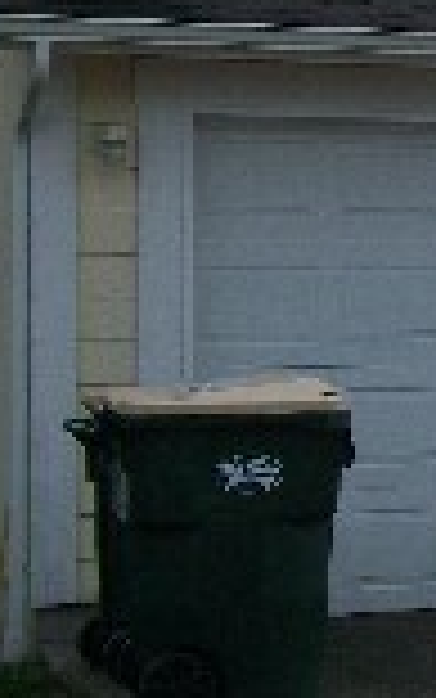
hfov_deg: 10.1
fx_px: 2241
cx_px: 930
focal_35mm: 118
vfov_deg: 17.5
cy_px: 158
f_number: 4.8
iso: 64
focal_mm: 6
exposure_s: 1/320
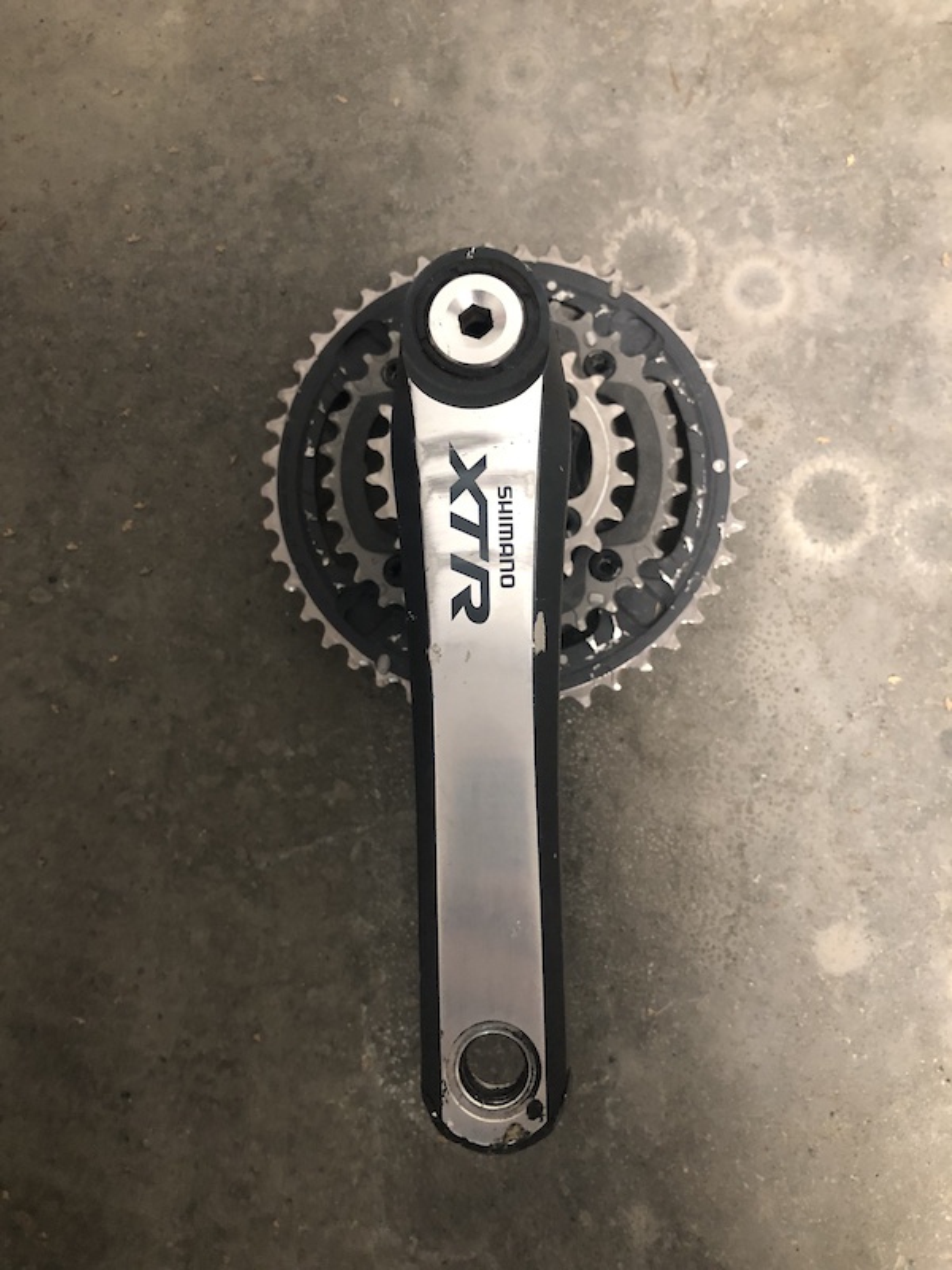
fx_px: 1027
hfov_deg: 49.7
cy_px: 635
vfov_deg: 63.4
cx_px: 476
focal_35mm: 28
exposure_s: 1/9
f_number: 1.8
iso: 100
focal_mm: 3.99
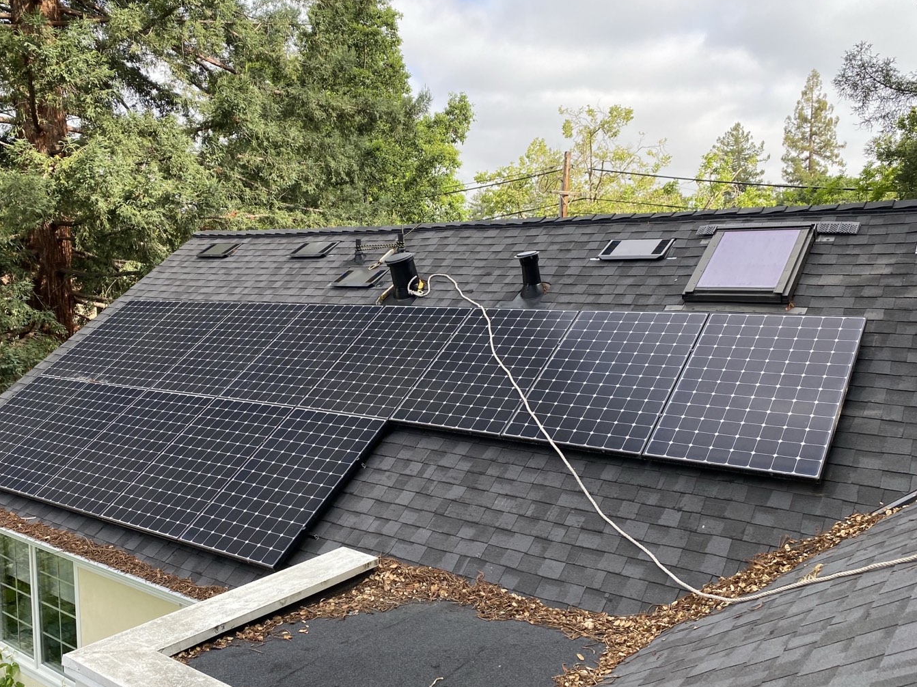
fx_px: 821
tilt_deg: -7.6
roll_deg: +0.2
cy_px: 372
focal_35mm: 31
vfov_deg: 45.4
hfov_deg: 58.2
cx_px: 404
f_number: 1.8
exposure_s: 1/497
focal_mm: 4.25
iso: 32
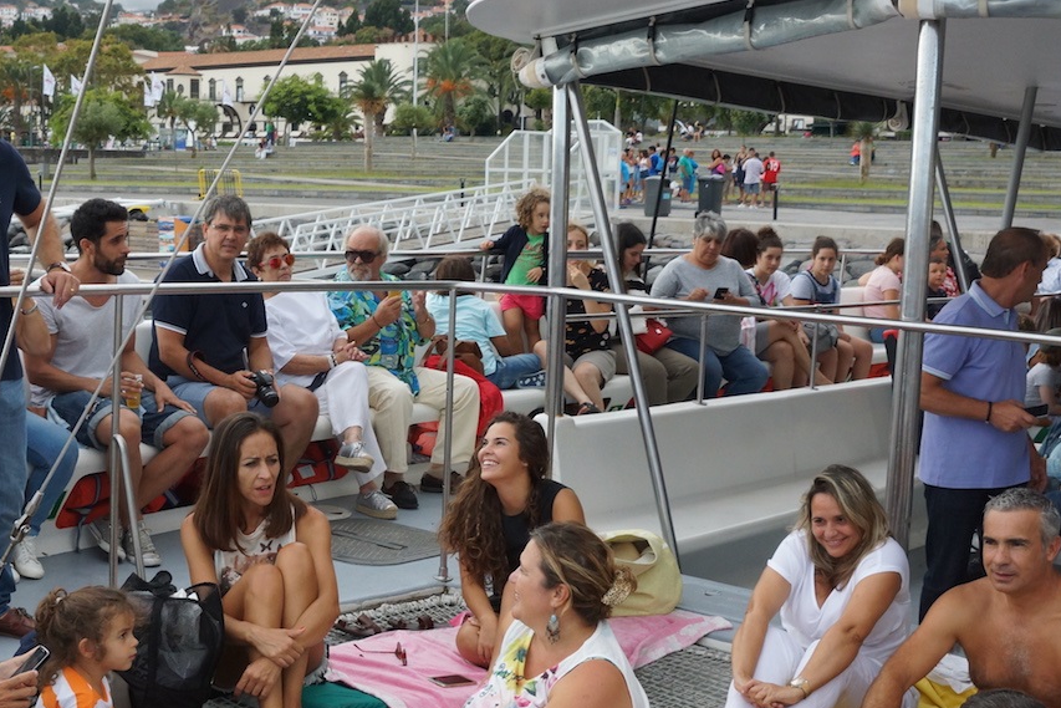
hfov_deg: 36.4
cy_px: 470
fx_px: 1592
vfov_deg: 24.9
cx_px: 337
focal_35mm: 54
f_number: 8
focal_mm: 24
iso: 500
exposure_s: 1/250
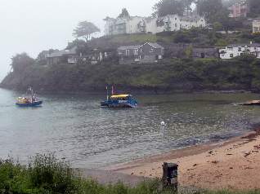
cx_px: 168
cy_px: 75
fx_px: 323
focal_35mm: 43
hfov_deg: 43.4
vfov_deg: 33.4
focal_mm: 4
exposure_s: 1/125
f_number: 4.6
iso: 80
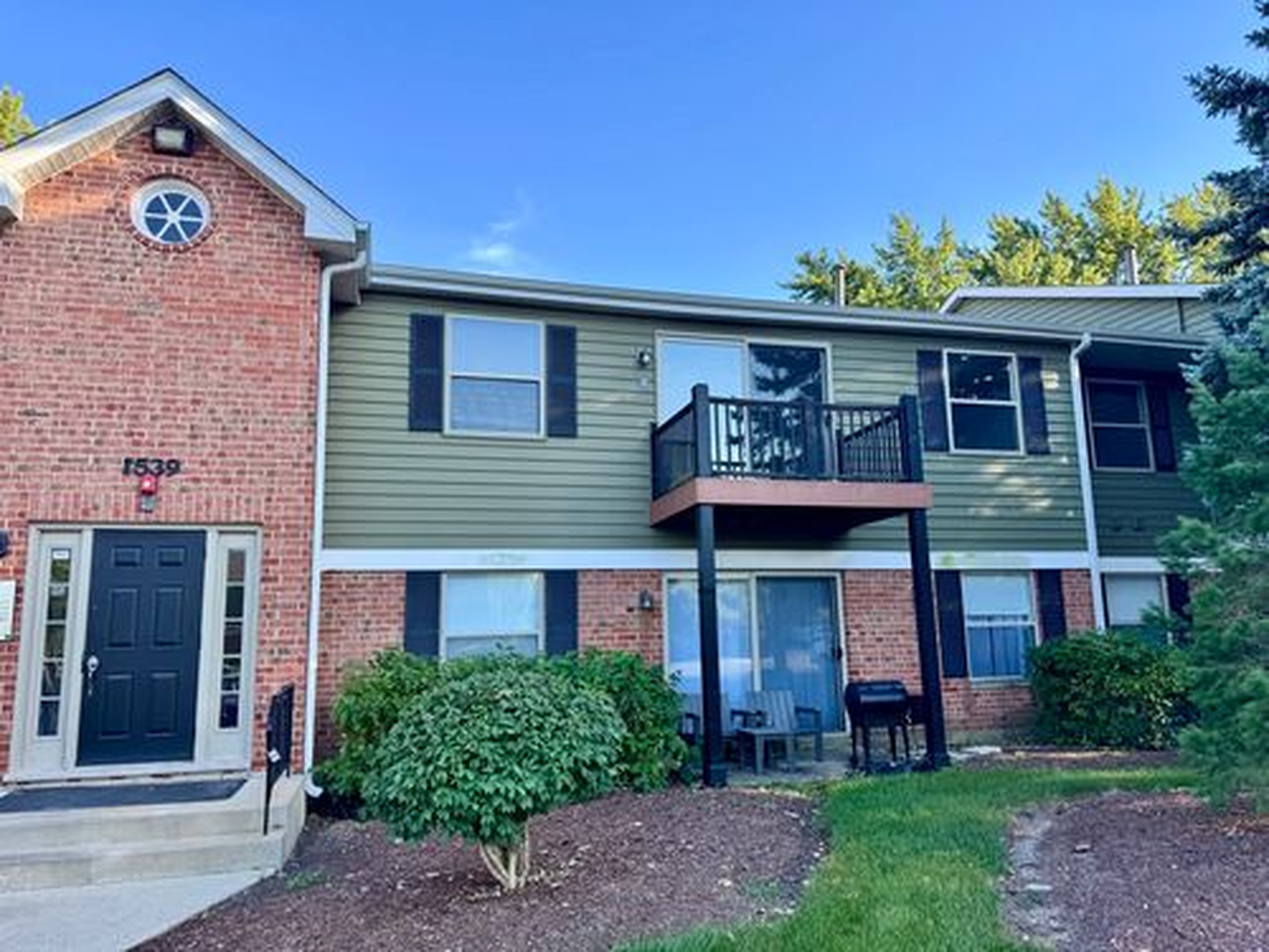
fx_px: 880
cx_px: 634
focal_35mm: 24
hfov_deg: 71.6
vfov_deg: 56.8
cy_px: 476
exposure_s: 1/938
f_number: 1.78
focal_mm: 6.76
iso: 80
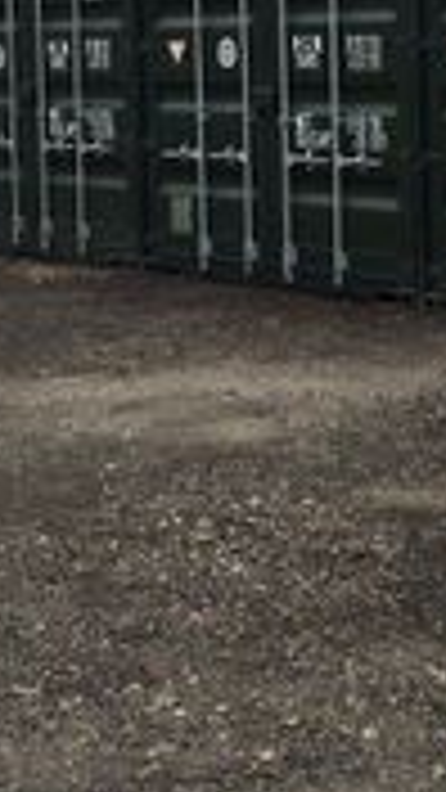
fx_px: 1514
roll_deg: +1.3
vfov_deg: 28.6
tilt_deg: -3.6
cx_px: 180
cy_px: 130
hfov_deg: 16.7
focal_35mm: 72
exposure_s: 1/1166
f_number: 2.2
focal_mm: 4.15
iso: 25
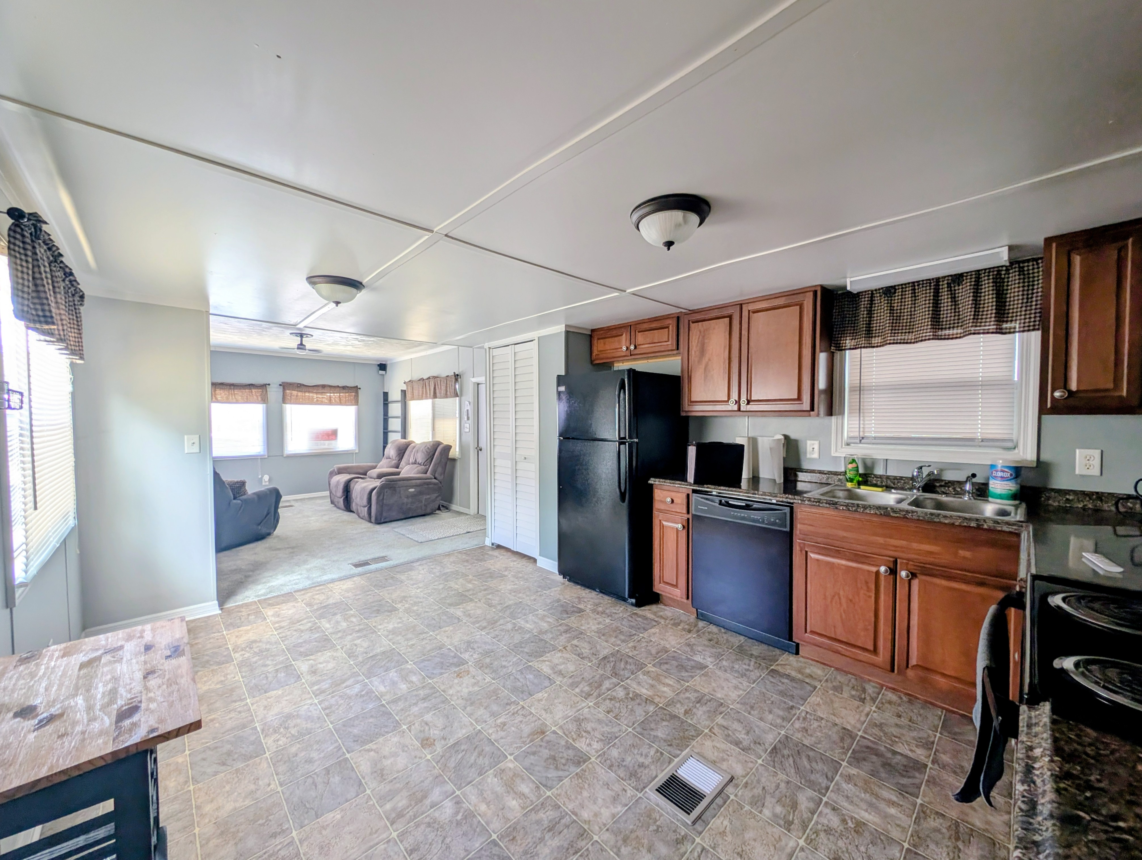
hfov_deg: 110.5
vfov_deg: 94.6
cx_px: 571
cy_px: 430
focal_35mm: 12
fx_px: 396
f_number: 1.95
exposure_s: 1/40.1
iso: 83
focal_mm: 2.23
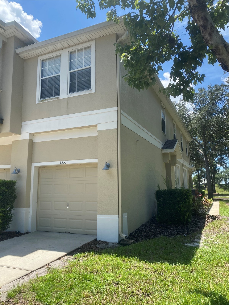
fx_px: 229
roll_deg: +1.3
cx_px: 114
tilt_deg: +9.0
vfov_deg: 67.3
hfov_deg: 53.1
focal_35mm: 26
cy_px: 152
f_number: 1.8
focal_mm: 4.25
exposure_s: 1/1272
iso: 32
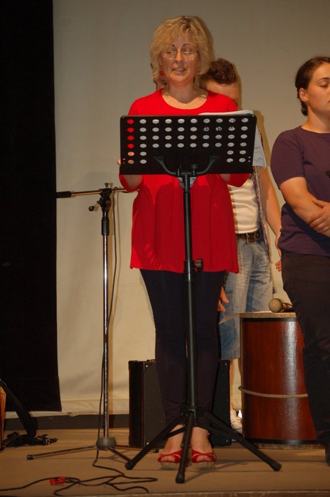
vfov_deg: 16.1
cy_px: 248
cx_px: 165
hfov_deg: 10.7
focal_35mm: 128
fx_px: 1758
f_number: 4.8
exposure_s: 1/60
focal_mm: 85
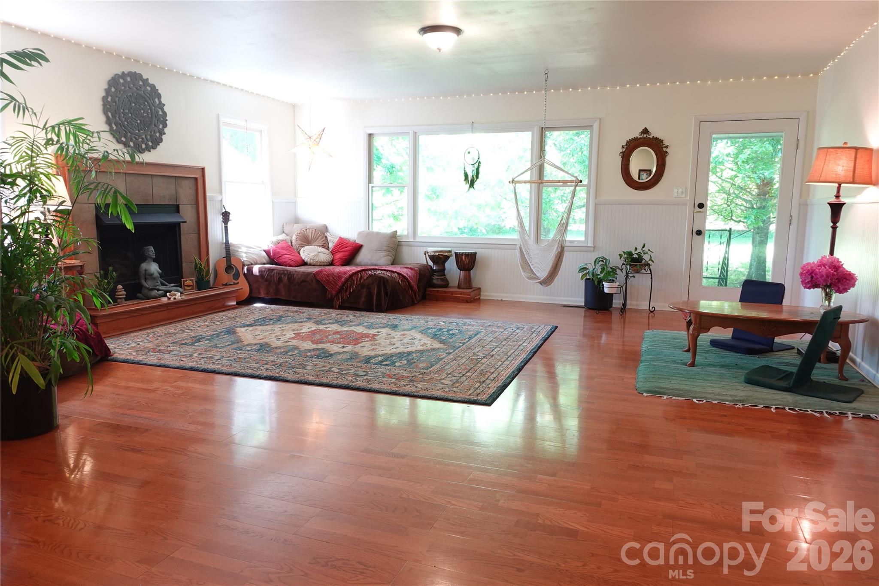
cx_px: 440
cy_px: 293
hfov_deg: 73.7
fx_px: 586
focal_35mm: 24
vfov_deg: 53.1
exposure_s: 1/6
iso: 125
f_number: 3.2
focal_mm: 9.4
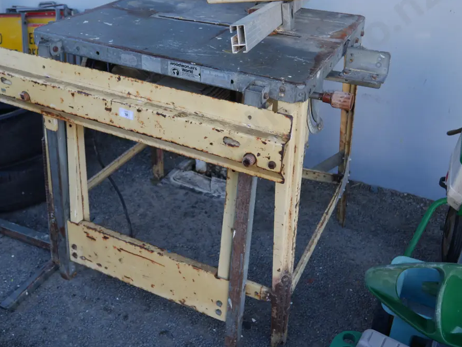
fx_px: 494
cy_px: 149
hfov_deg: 50.1
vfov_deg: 38.6
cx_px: 223
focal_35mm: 37
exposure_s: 1/125
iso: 200
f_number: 3.6
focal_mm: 16
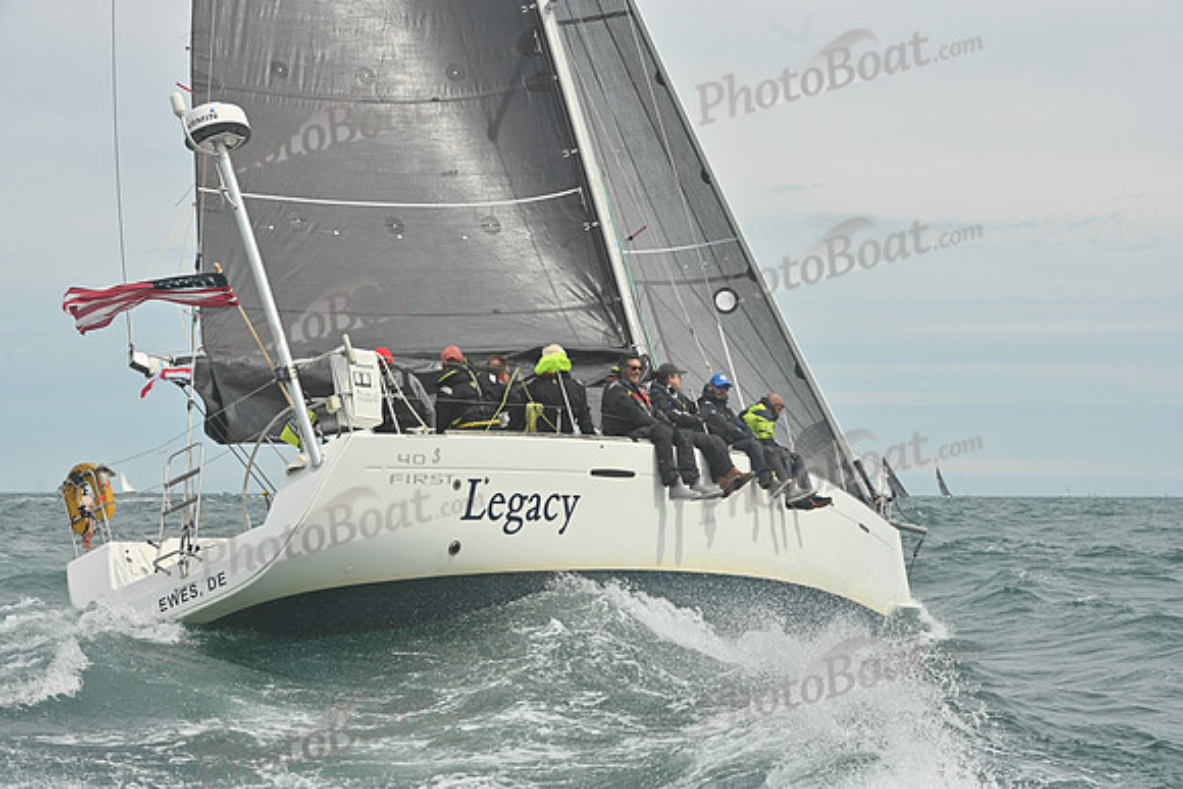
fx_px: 2301
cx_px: 592
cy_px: 394
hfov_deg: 28.8
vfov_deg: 19.5
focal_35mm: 70
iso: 320
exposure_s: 1/1250
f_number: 10
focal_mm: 70
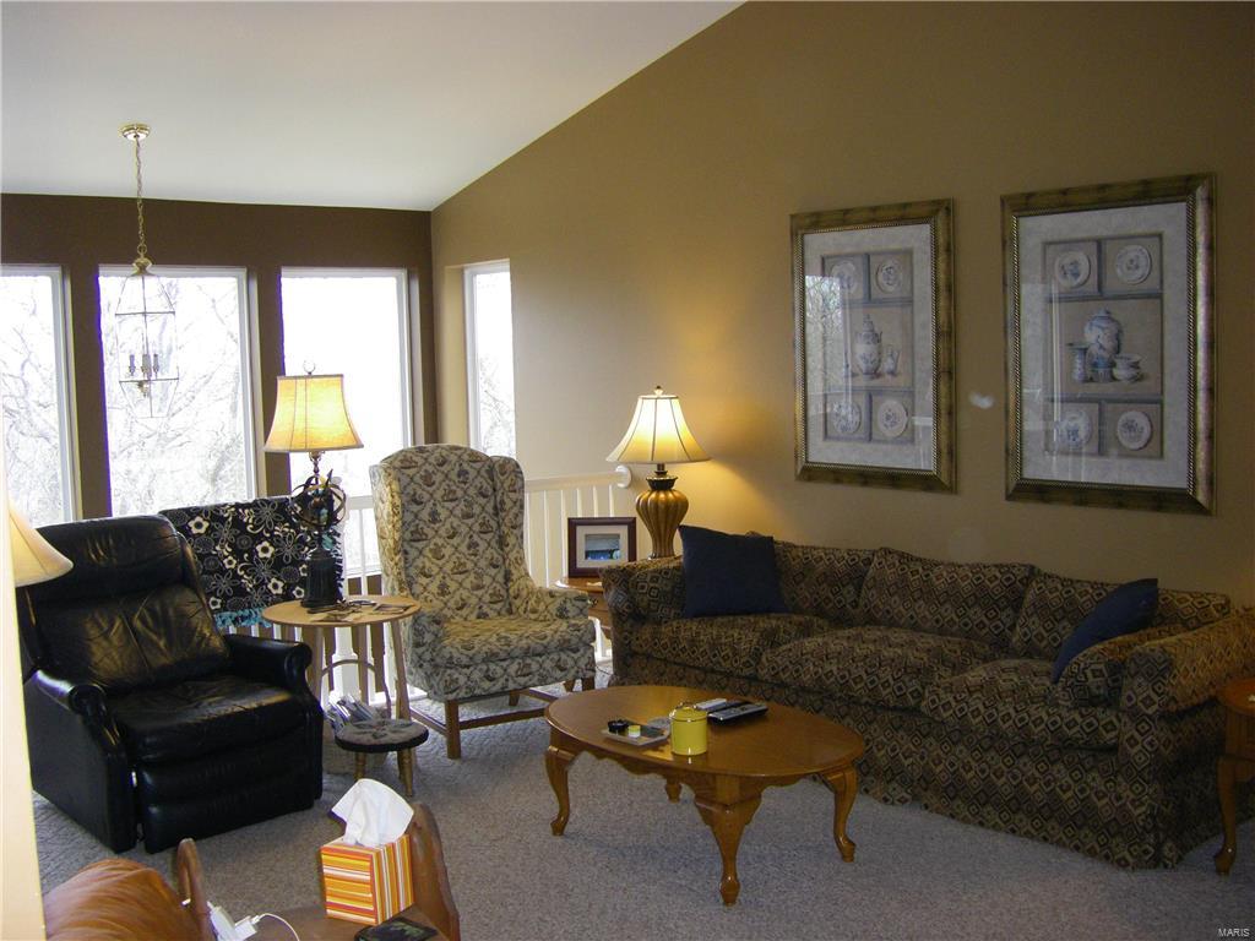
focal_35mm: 38
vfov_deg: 37.7
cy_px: 470
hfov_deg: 49.0
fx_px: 1378
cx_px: 628
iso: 250
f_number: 3.5
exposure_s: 1/50
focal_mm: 6.3
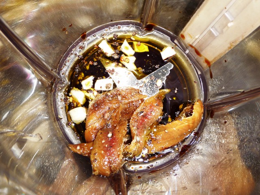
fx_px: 376
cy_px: 98
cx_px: 130
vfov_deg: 29.1
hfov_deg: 38.2
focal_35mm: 50
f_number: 4.2
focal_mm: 8.5
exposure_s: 1/30
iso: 100
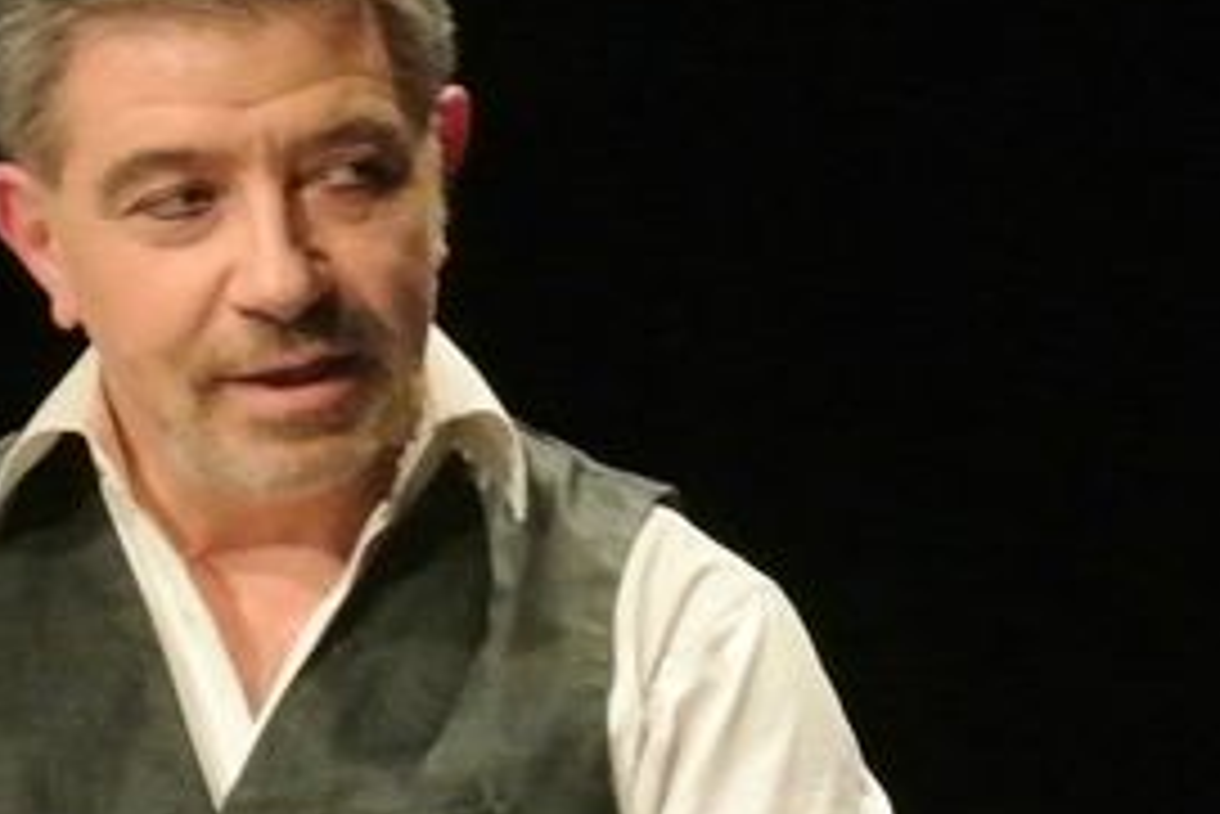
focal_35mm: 714
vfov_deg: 1.9
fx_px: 24209
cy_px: 632
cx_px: 608
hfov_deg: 2.9
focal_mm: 89.9
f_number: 7.1
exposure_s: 1/80
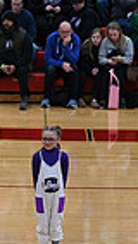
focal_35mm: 299
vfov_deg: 7.2
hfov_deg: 3.9
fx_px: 1943
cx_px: -331
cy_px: 207
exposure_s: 1/400
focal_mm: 70
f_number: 4
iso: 4000
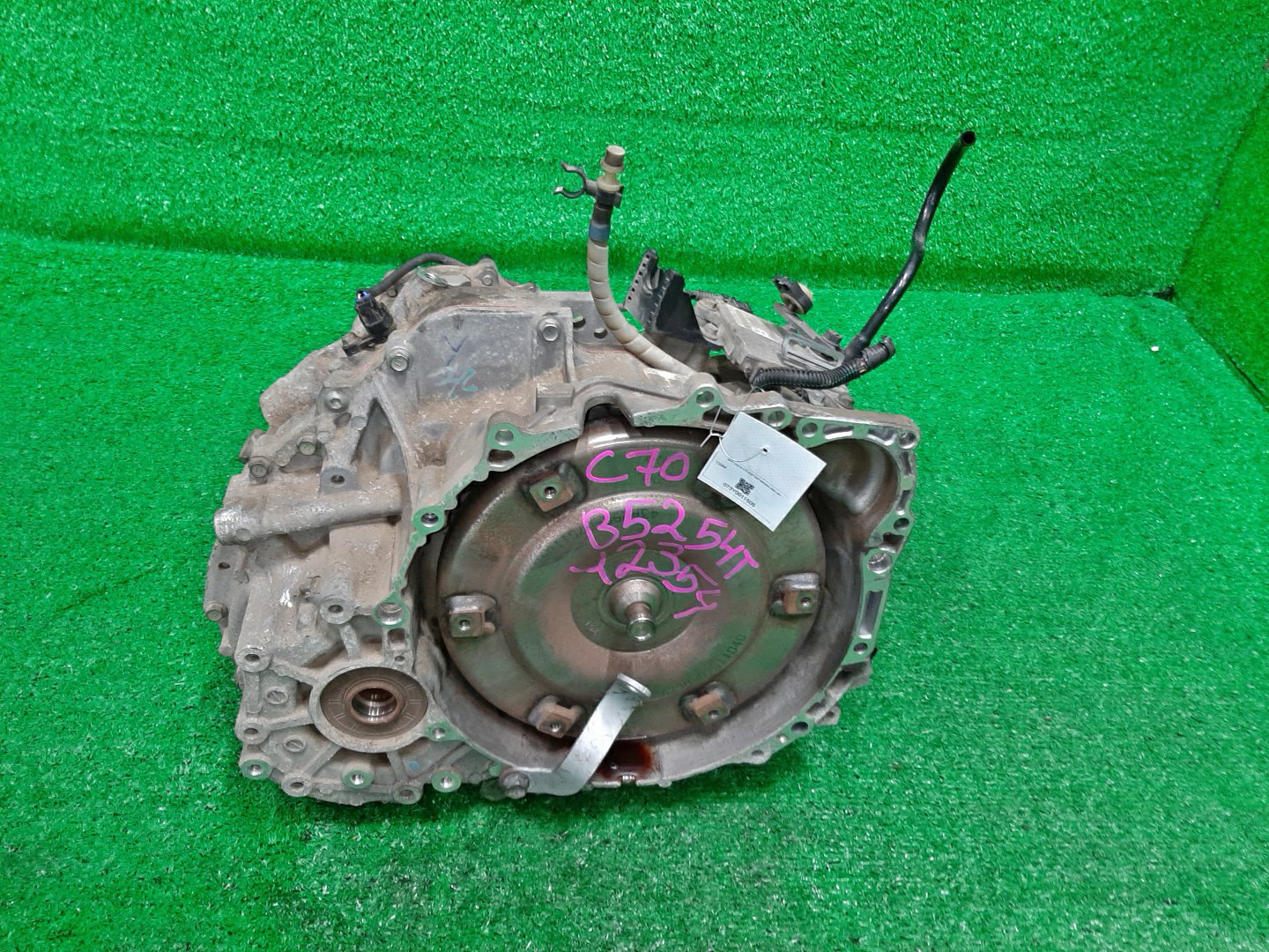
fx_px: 953
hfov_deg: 67.3
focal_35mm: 26
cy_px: 476
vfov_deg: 53.1
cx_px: 634
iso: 166
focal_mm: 3.93
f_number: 1.7
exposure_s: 1/50
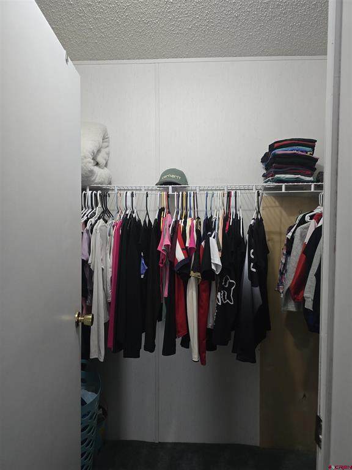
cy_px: 235
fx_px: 312
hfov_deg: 58.9
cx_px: 176
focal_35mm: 23
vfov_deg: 73.9
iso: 800
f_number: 1.7
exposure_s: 1/120
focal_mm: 6.3
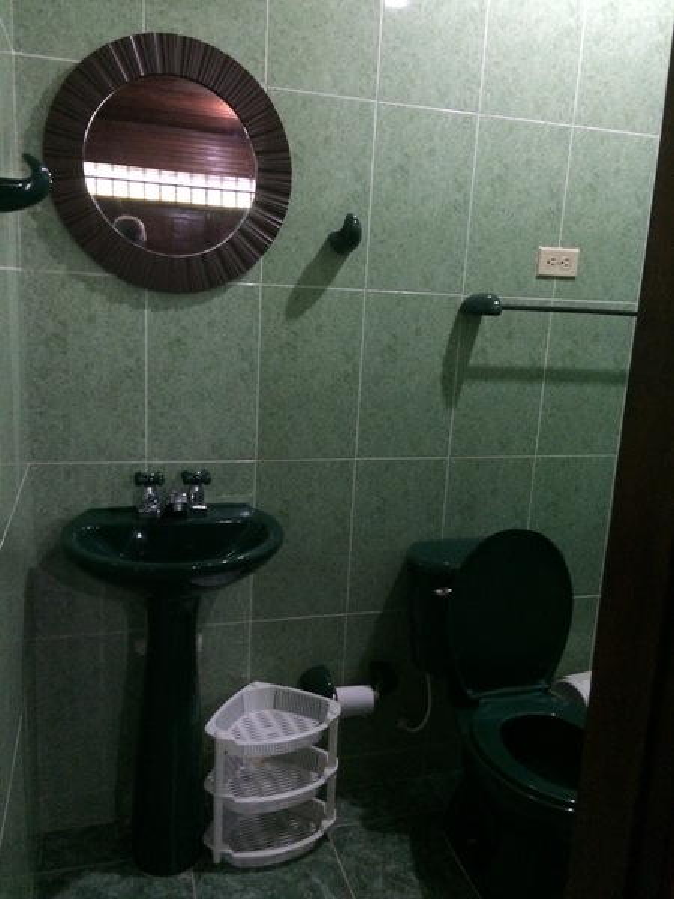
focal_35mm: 29
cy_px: 450
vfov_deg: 61.7
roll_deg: -3.5
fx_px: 753
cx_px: 337
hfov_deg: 48.2
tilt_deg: -14.9
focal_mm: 4.15
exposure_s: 1/15
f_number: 2.2
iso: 320
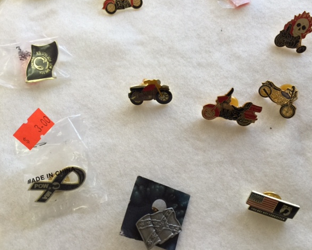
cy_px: 124
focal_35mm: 31
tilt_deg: -69.4
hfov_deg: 57.1
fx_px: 286
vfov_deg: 47.2
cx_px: 153
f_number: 2.2
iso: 32
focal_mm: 4.15
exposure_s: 1/40
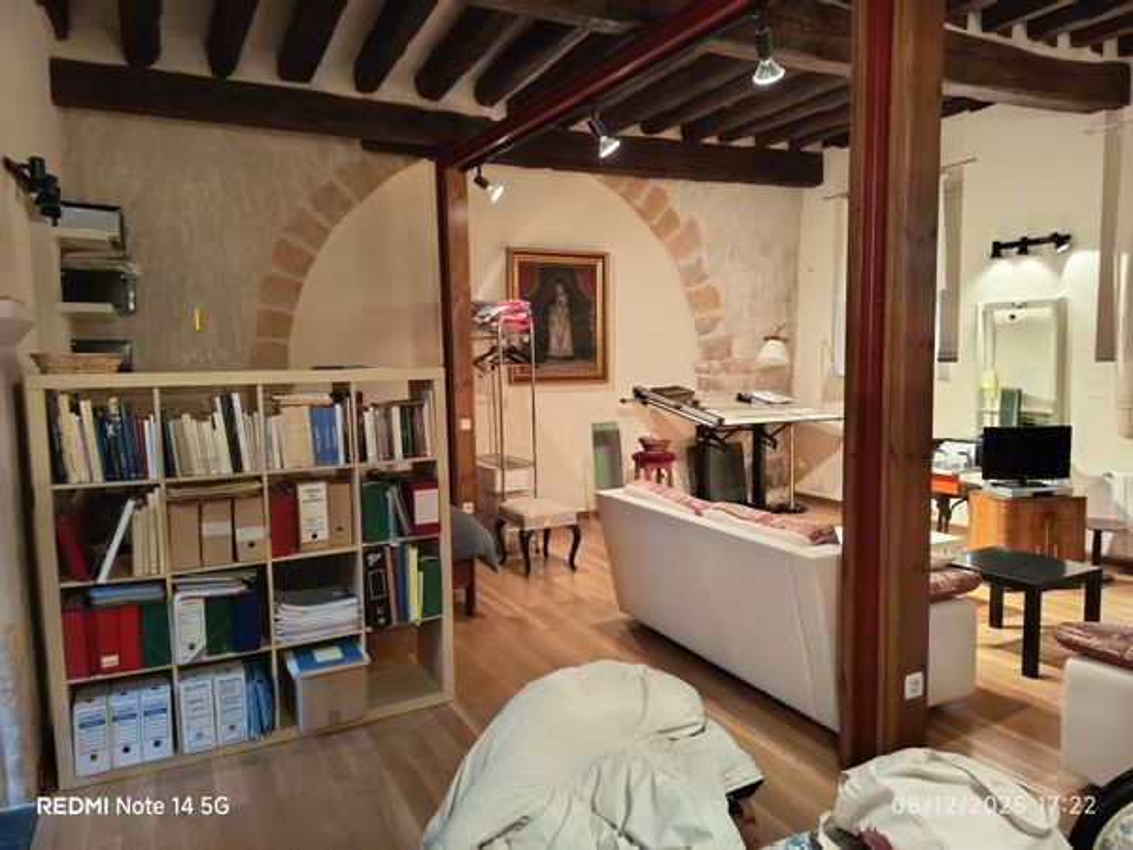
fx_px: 786
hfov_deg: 71.6
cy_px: 425
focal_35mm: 24
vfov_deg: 56.8
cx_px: 566
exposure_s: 1/20
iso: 1576
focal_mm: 5.27
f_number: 1.7
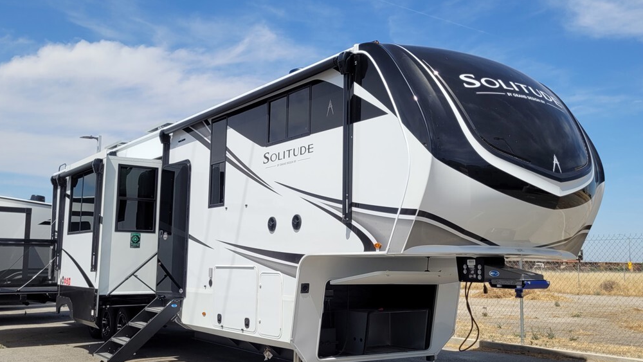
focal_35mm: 29
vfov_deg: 40.2
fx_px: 495
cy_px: 194
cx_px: 325
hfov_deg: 66.1
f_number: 1.8
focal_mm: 5.4
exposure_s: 1/3034
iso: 40
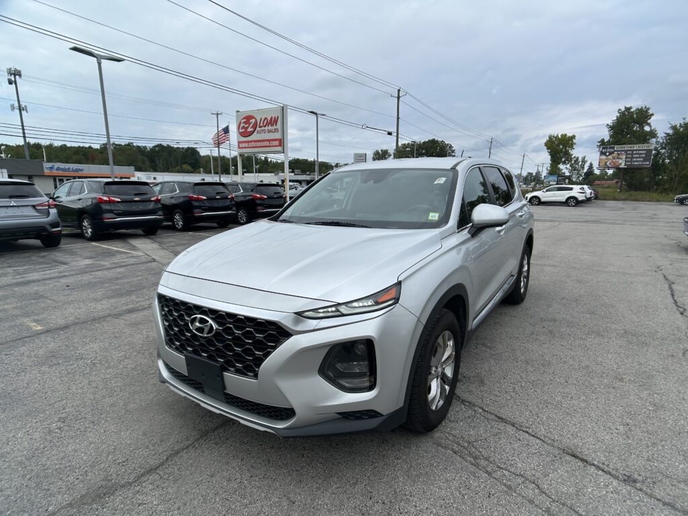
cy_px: 258
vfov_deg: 53.1
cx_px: 344
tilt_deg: -12.9
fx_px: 517
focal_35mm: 26
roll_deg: +0.8
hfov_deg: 67.3
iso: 50
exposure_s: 1/3571
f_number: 1.5
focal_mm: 5.7
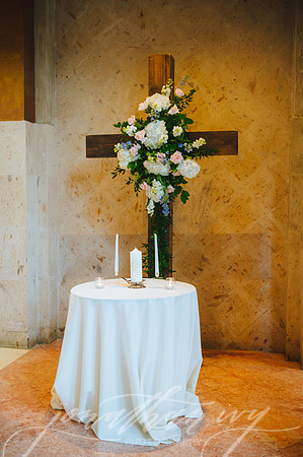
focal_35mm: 38
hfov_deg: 35.0
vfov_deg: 50.7
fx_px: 481
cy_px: 228
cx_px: 152
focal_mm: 38
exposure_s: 1/100
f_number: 2.8
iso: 1600
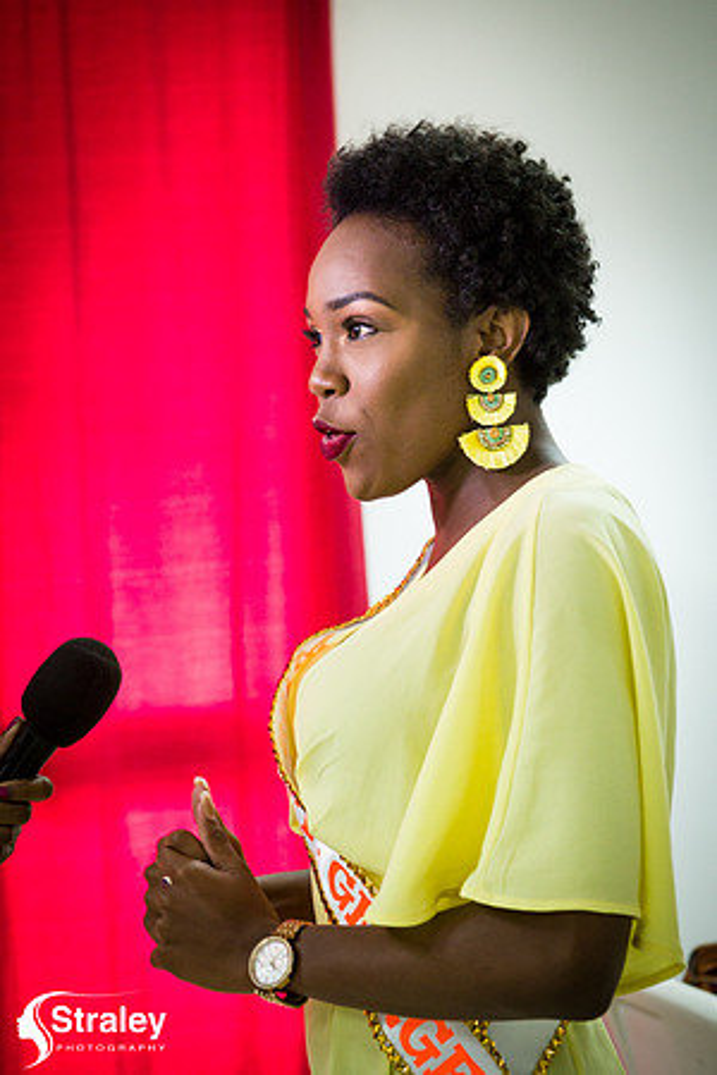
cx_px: 358
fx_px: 2091
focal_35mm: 70
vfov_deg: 28.8
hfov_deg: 19.5
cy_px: 538
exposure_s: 1/100
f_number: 6.3
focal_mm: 70
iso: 9000
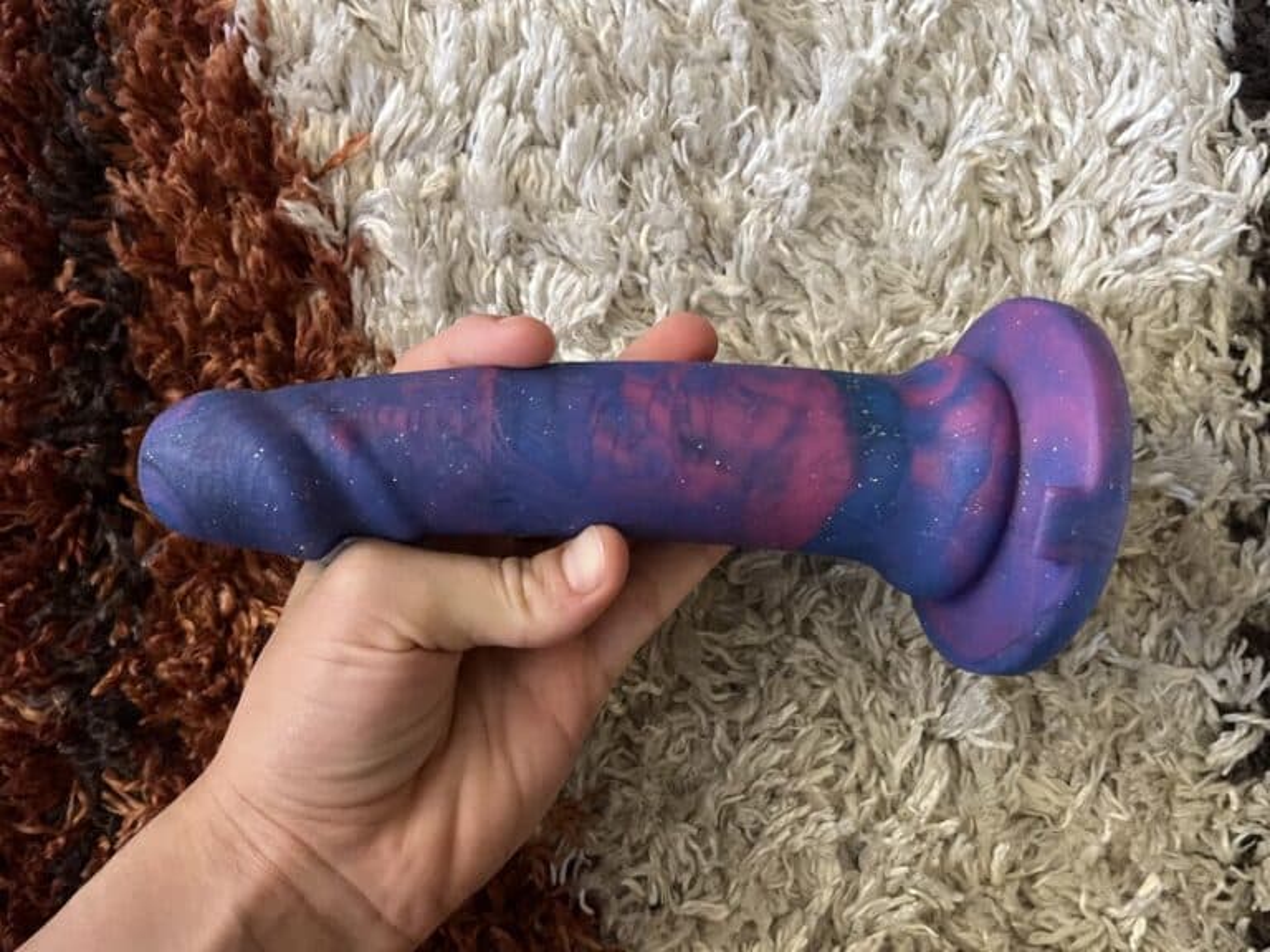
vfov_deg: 53.1
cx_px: 635
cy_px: 476
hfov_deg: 67.3
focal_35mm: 26
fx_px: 954
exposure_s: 1/30
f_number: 1.6
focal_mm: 5.1
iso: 640
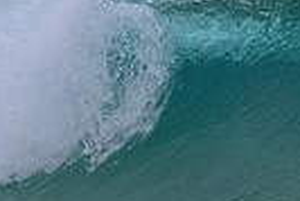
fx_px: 29123
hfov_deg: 0.6
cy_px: -19
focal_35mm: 3491
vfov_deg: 0.4
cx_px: -293
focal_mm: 800
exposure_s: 1/320
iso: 6400
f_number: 11
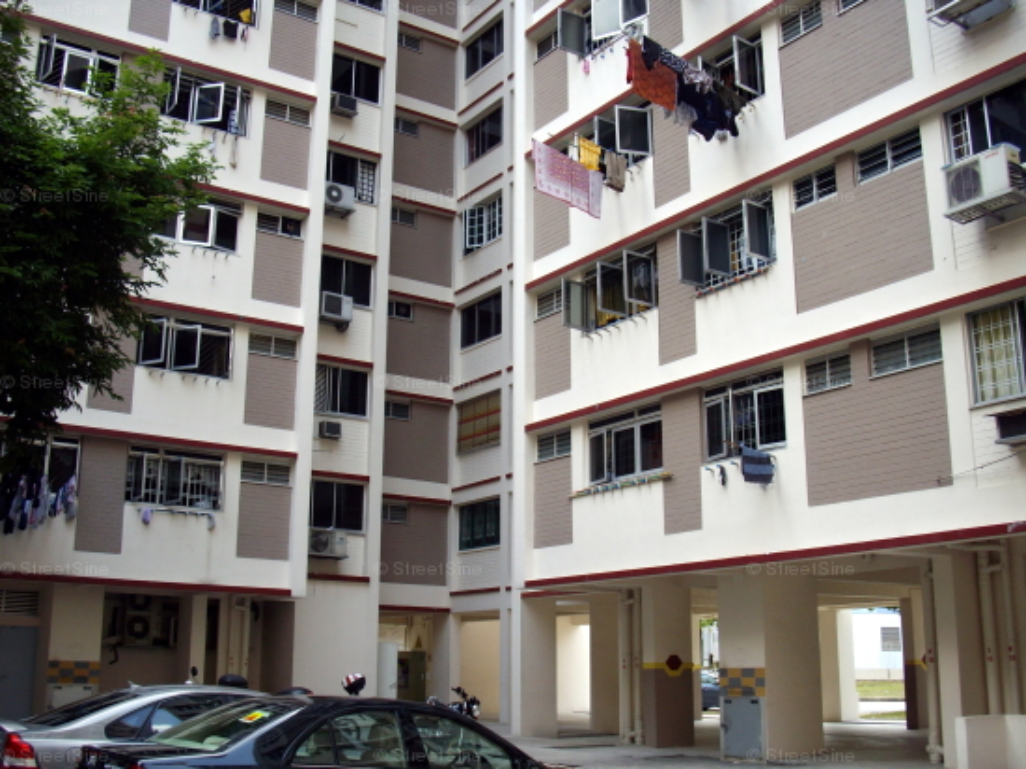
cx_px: 513
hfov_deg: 50.2
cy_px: 384
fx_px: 1096
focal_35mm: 37
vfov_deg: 38.6
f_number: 2.8
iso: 80
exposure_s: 1/125
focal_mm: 6.2
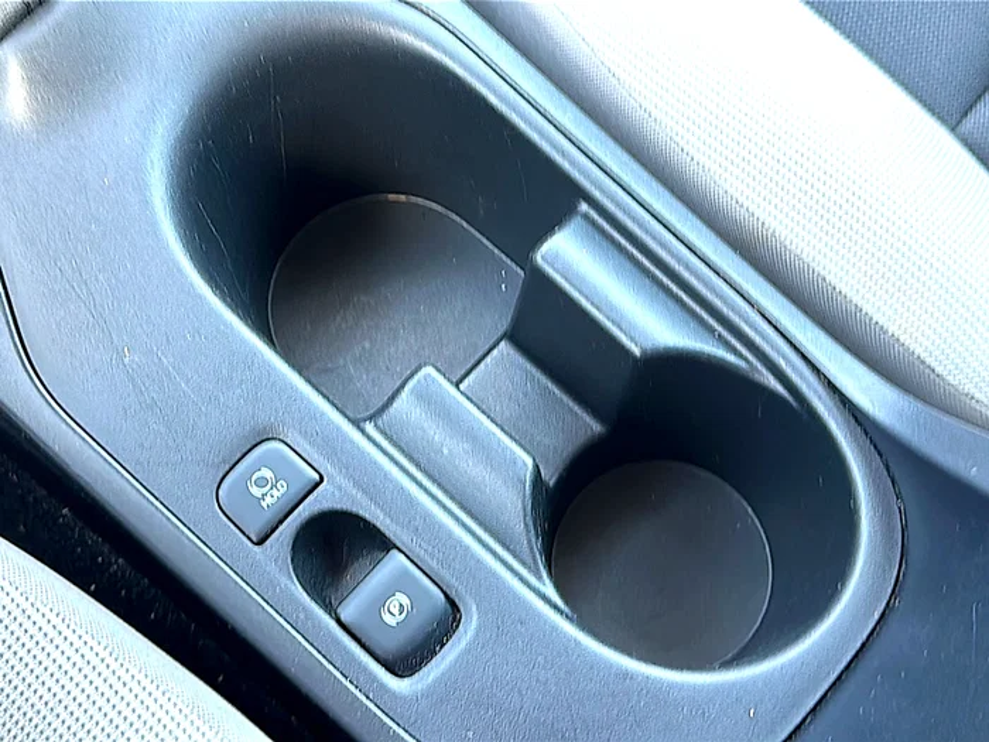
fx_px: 1229
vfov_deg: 33.6
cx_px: 494
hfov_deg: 43.9
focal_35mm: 43
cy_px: 371
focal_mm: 6.86
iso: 80
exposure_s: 1/40
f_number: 1.78
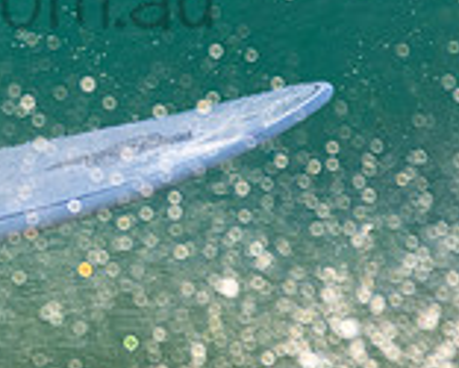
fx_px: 44572
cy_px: -82
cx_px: -293
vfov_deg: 0.5
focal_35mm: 3279
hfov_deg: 0.6
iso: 640
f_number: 5.6
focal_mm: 500
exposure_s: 1/2000
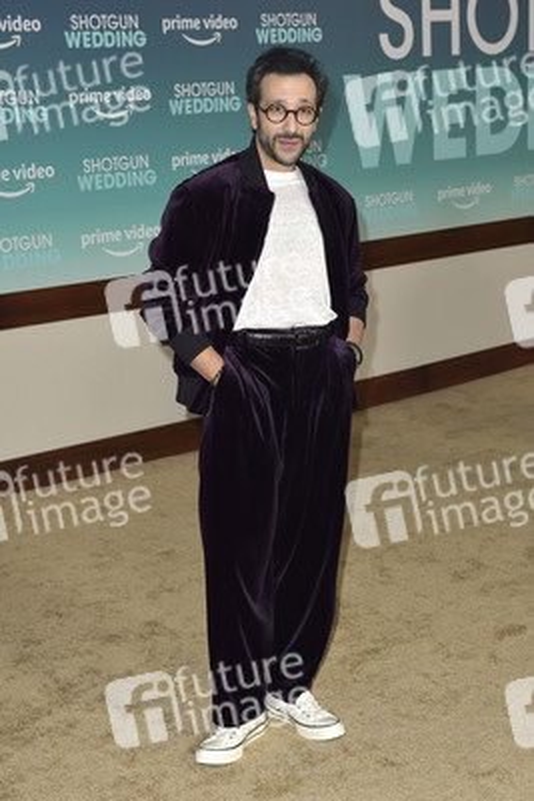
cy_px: 400
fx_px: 1378
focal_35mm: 62
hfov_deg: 21.9
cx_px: 267
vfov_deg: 32.4
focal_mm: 62
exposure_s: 1/250
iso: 400
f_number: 6.3
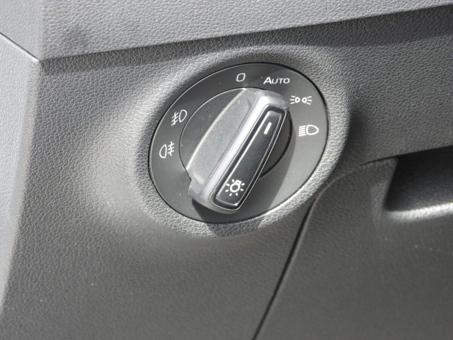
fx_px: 3076
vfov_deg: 6.3
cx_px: 226
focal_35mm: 235
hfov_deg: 8.4
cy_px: 170
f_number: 4.5
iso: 280
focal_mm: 42.2
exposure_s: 1/125
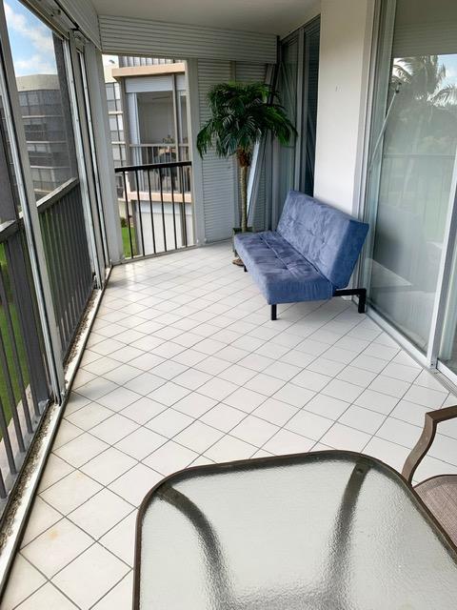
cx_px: 228
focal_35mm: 26
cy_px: 305
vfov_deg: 67.3
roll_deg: +0.4
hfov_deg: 53.1
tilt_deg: -19.7
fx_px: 458
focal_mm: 4.25
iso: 25
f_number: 1.8
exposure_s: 1/264
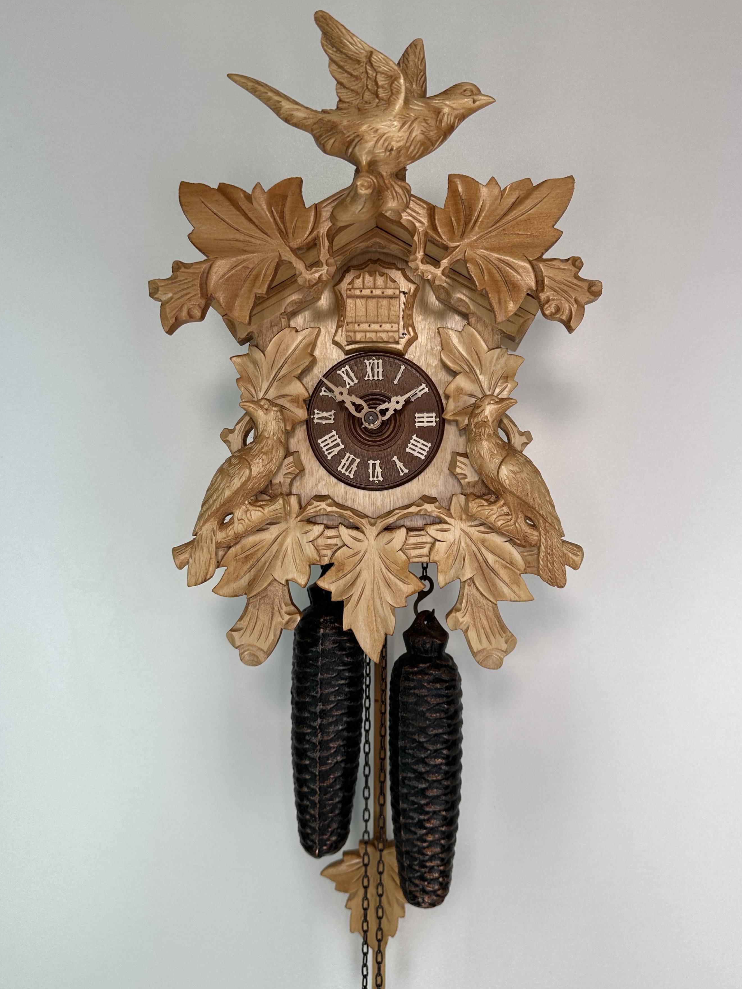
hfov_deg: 54.9
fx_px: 714
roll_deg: -0.6
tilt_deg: +1.9
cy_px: 498
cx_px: 378
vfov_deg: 69.4
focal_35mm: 25
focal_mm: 6.86
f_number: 1.78
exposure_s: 1/464
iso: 80
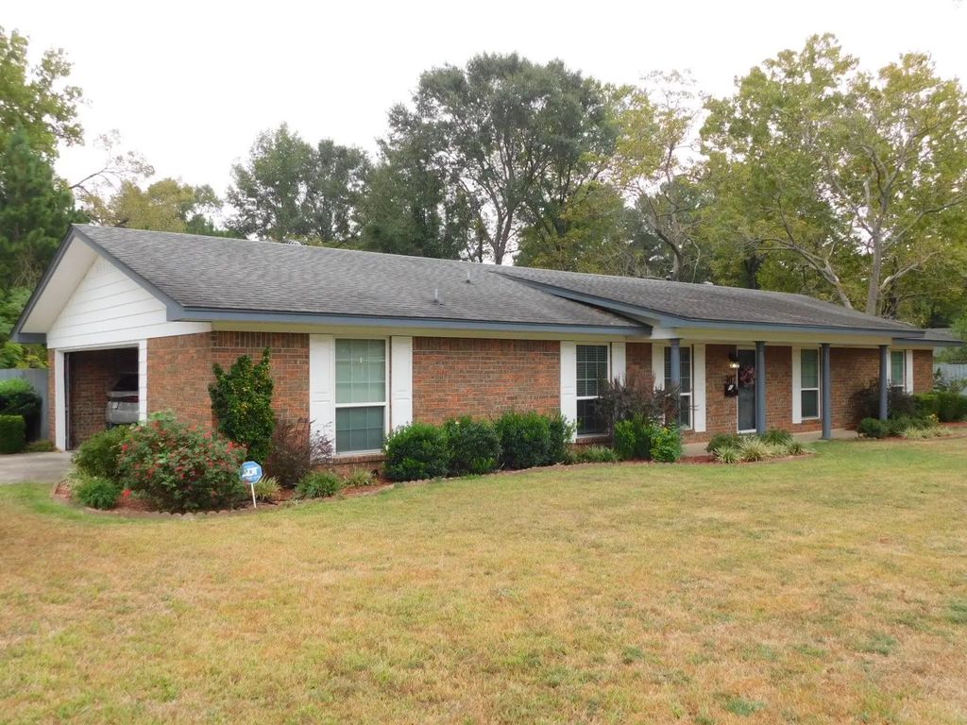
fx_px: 838
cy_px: 362
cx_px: 484
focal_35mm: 30
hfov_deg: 60.0
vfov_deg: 46.8
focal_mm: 5.3
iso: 125
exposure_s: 1/320
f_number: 3.2
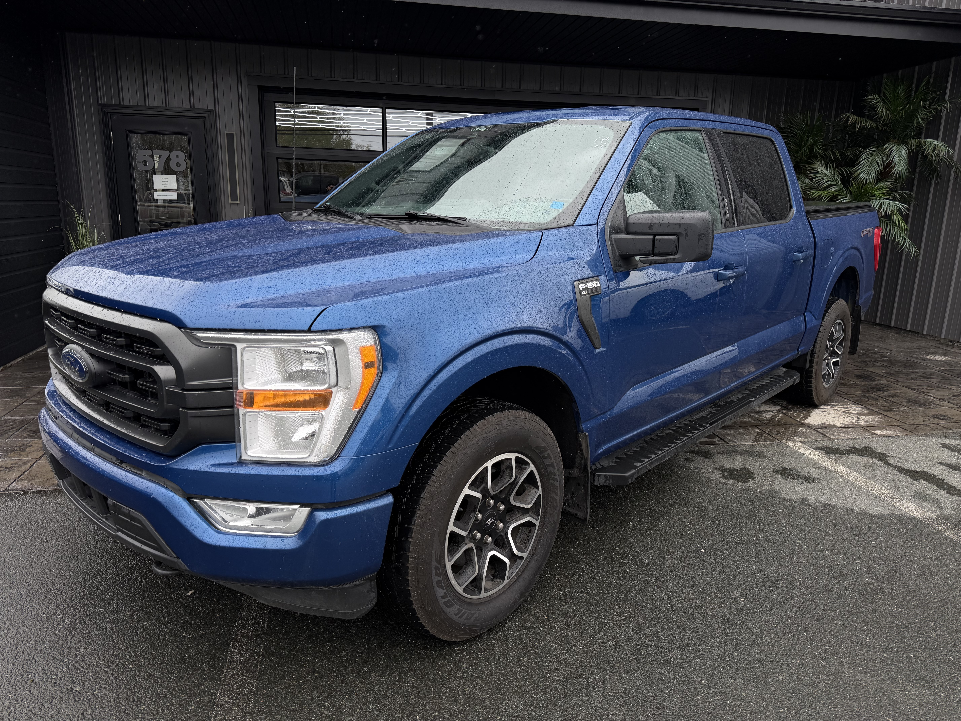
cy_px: 360
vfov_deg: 56.8
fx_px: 666
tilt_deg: -13.2
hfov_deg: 71.6
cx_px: 480
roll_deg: -1.1
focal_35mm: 24
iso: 80
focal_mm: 6.76
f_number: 1.78
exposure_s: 1/1385
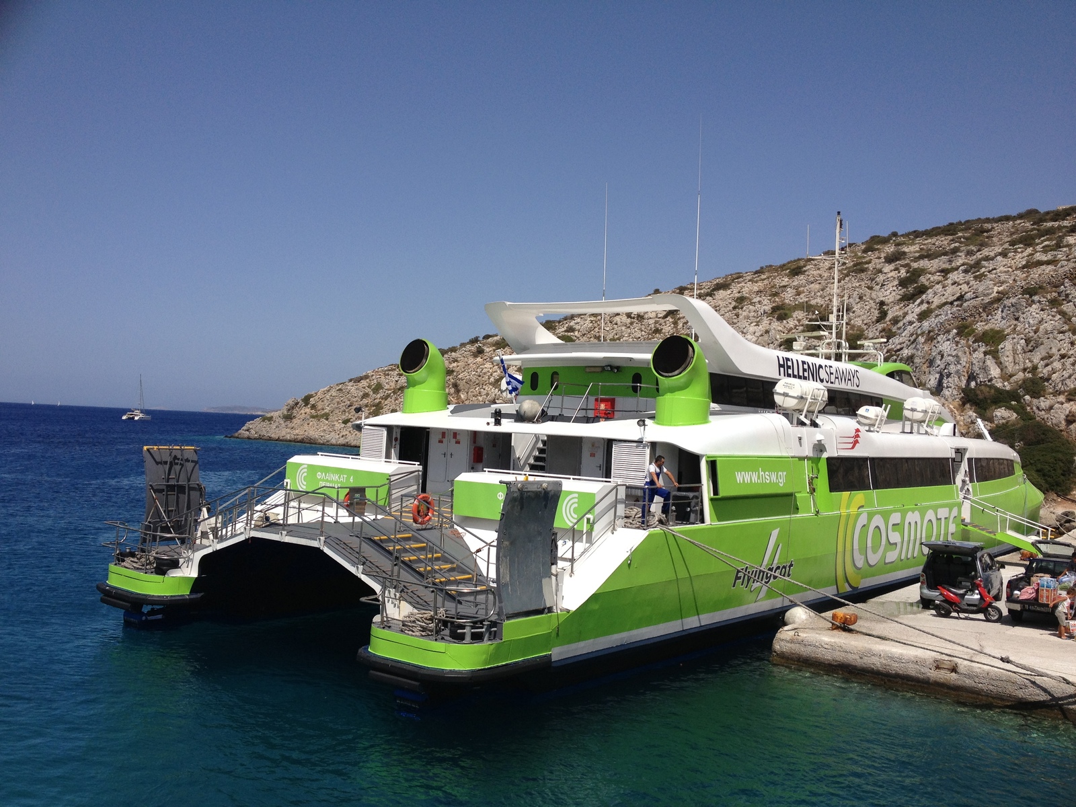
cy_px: 404
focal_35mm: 35
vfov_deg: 40.7
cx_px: 538
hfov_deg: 52.6
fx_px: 1088
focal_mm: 4.28
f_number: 2.4
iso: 50
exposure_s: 1/2762
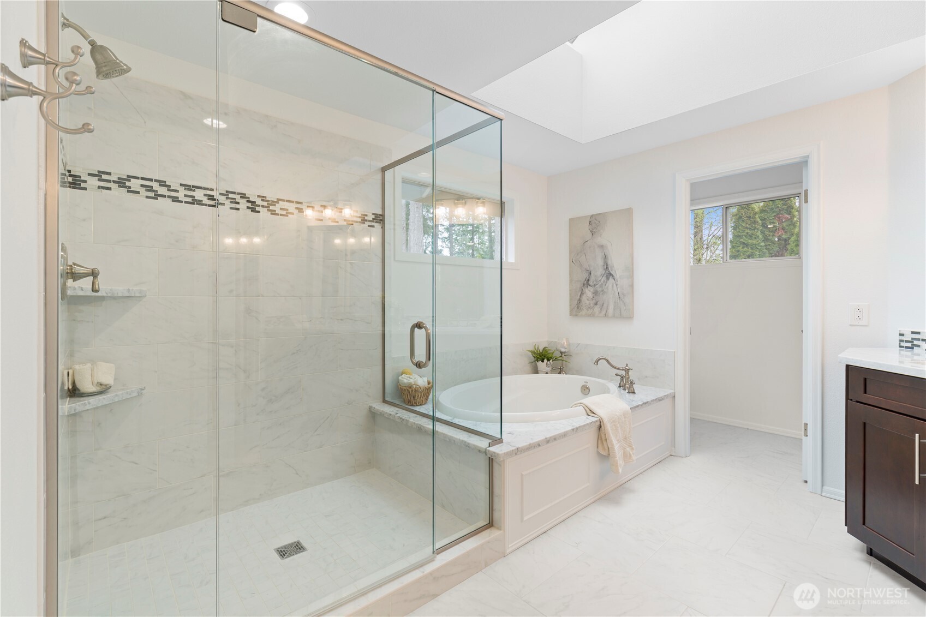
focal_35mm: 16
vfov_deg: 73.7
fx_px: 411
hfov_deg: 96.7
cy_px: 308
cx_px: 463
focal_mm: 16
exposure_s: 1/4
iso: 125
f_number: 8
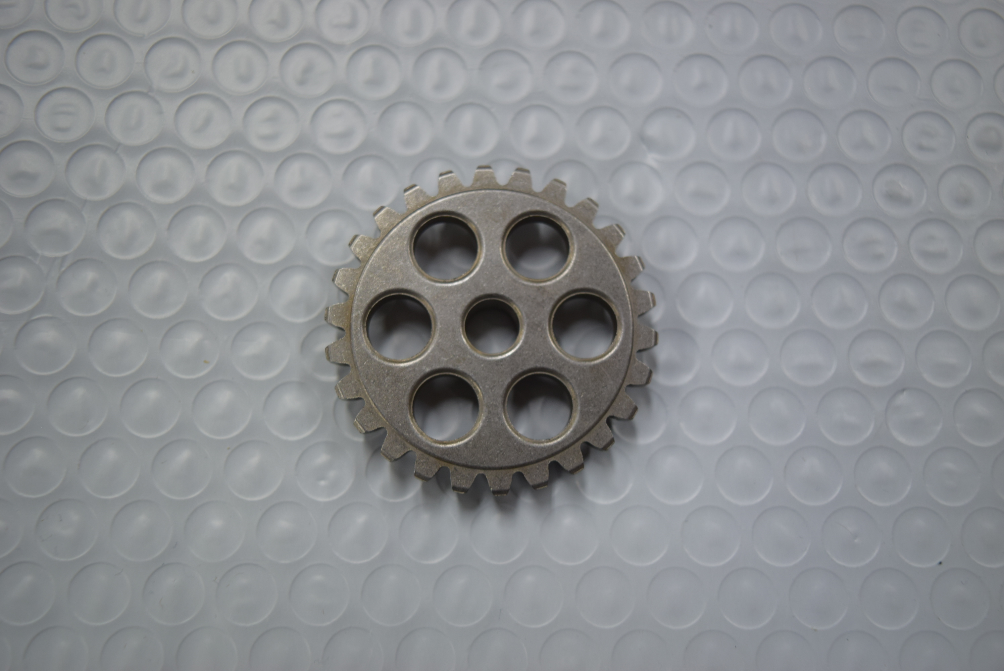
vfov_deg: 36.9
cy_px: 336
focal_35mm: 36
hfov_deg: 53.1
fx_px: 1005
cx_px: 502
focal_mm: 24
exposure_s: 1/80
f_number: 4
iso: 400
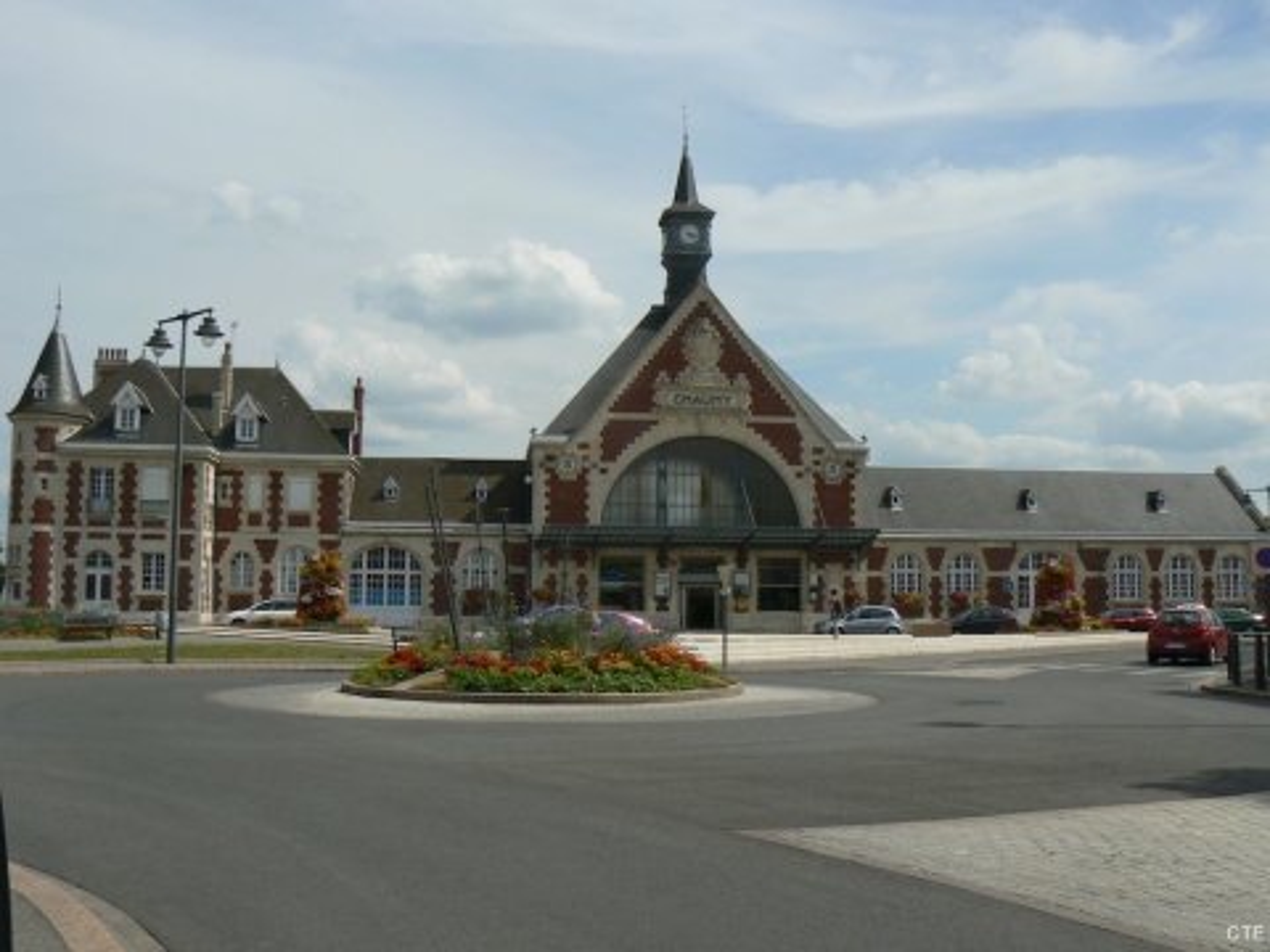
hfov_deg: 51.4
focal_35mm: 36
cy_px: 476
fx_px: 1321
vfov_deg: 39.7
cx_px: 635
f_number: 8
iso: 80
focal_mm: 6
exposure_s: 1/640
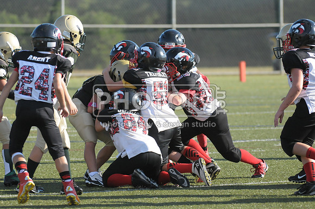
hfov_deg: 6.9
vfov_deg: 4.6
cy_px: 104
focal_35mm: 300
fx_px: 2621
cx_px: 158
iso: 1600
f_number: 4
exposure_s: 1/5000
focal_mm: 200
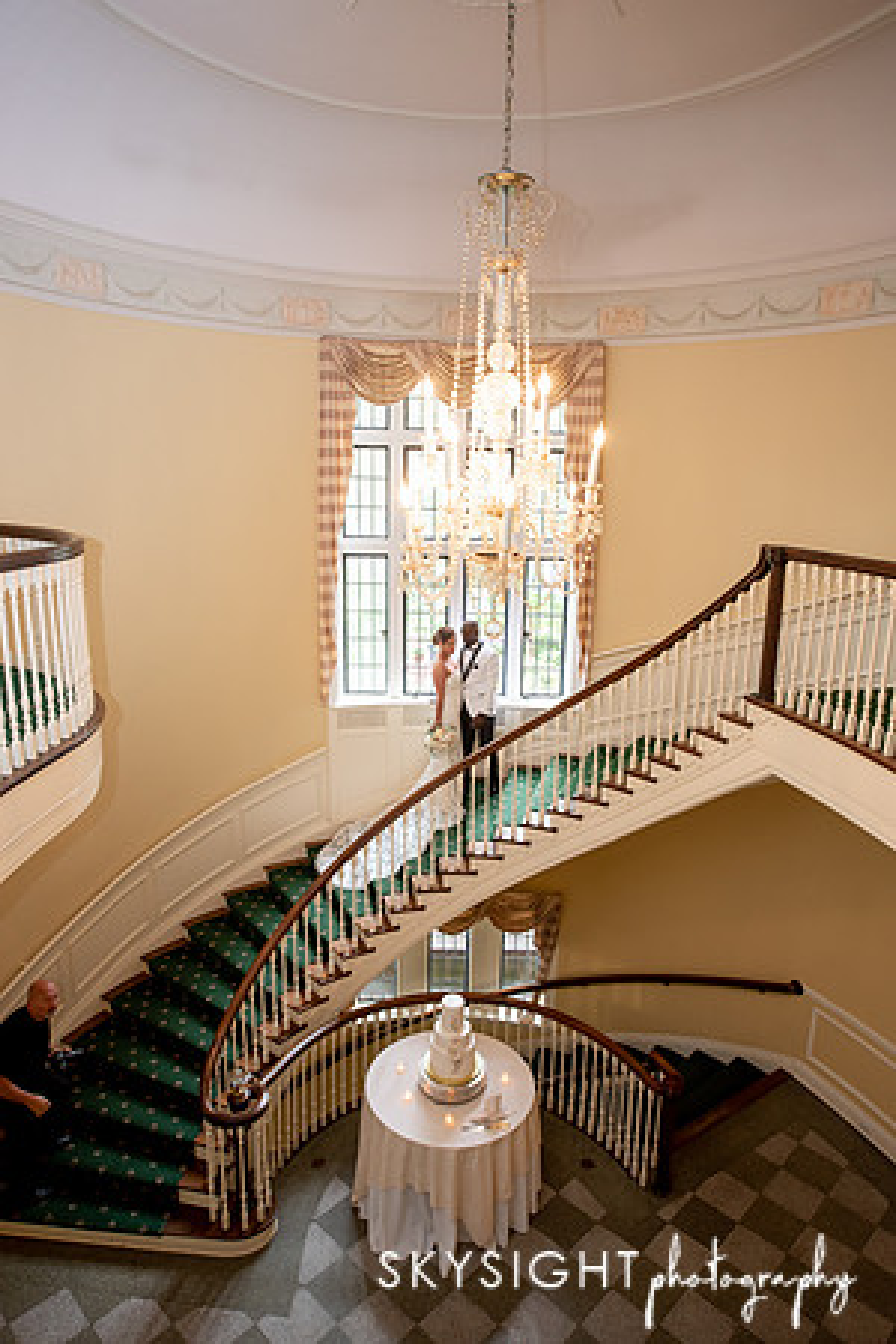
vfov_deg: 76.1
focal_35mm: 23
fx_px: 859
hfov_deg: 55.1
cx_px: 448
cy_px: 672
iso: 1000
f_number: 2.8
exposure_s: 1/125
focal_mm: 23
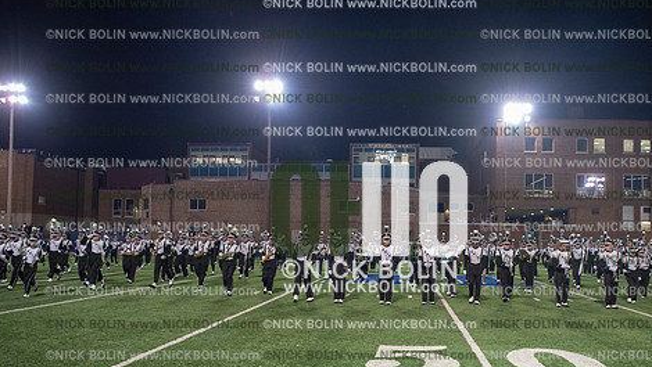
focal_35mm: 31
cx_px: 369
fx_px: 536
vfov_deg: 37.6
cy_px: 228
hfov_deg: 62.4
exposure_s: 1/400
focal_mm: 24
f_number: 3.2
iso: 3200
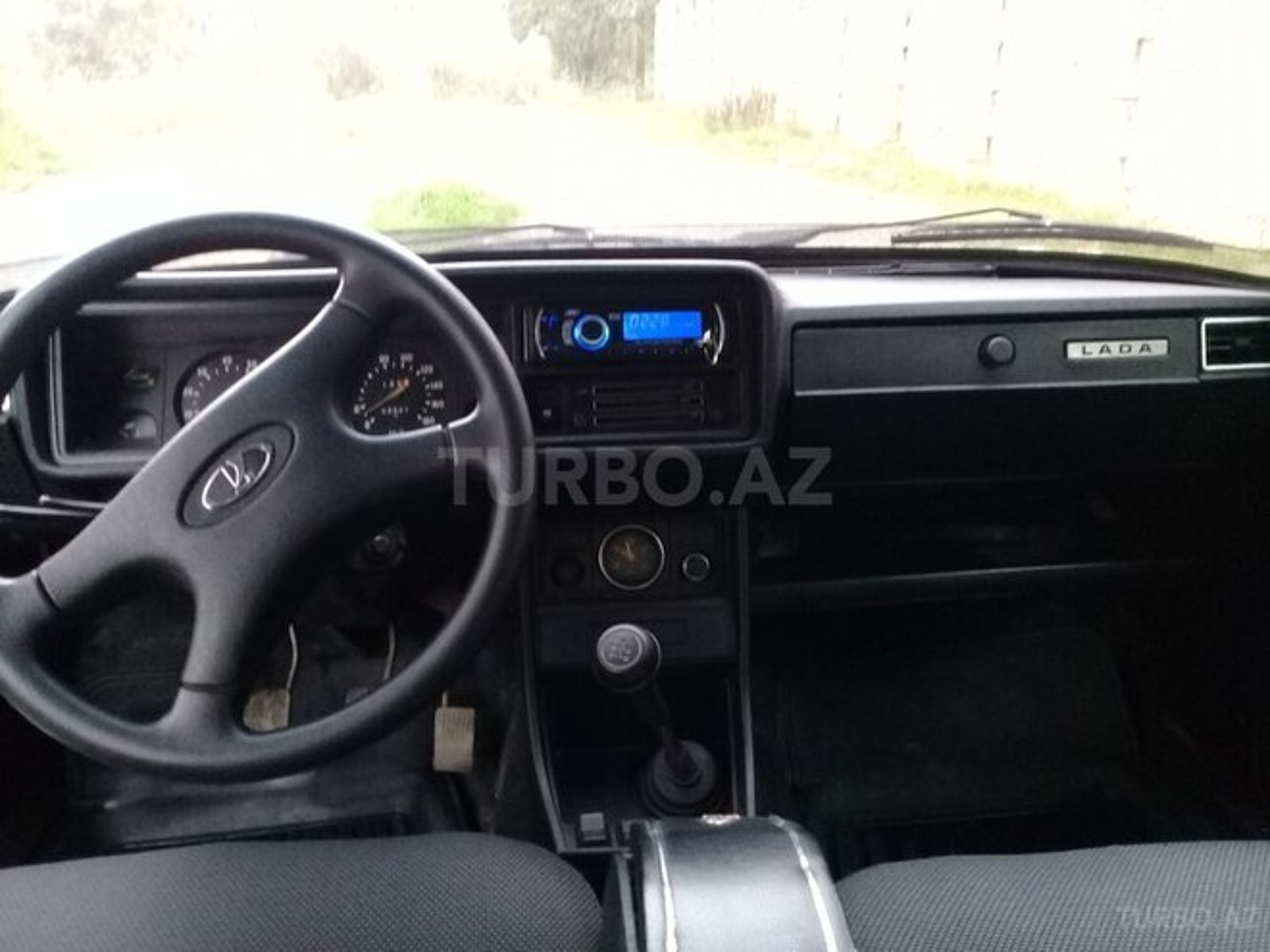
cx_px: 635
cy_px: 476
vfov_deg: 45.4
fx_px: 1137
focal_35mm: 31
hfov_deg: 58.4
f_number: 2.2
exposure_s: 1/17
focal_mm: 3.3
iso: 250
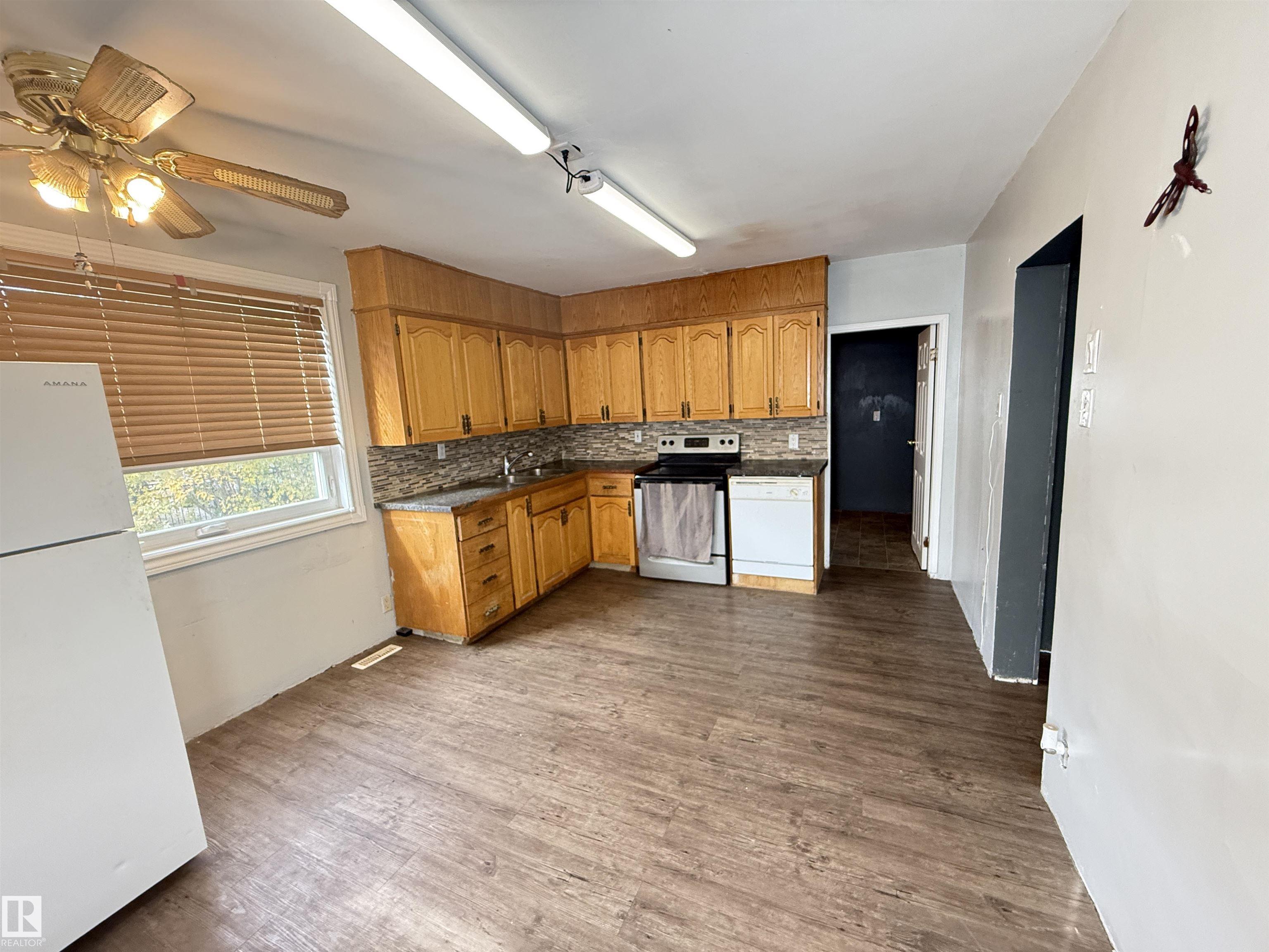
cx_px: 634
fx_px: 513
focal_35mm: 14
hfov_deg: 102.1
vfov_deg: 85.7
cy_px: 476
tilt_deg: -8.2
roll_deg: +3.0
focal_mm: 2.22
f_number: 2.2
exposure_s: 1/60
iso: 320
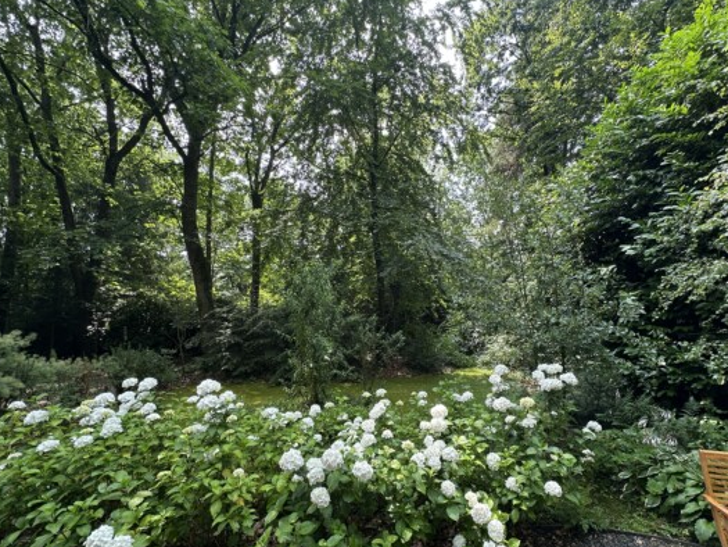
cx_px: 394
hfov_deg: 94.3
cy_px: 303
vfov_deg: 77.9
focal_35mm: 16
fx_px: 337
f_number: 2.2
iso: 40
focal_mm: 2.22
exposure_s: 1/180
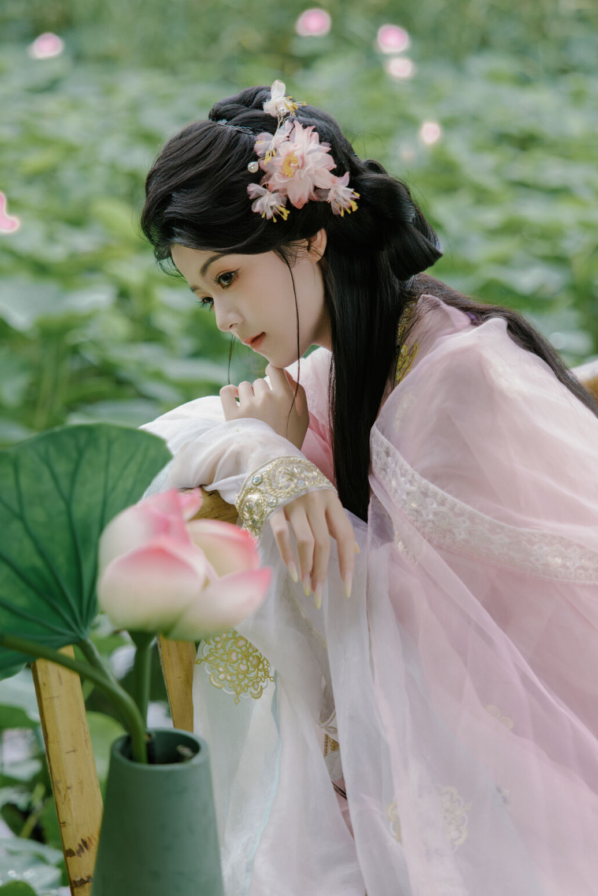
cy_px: 465
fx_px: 1993
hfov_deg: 17.1
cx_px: 302
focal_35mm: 80
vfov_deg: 25.4
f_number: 2.8
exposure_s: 1/100
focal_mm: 70
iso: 100
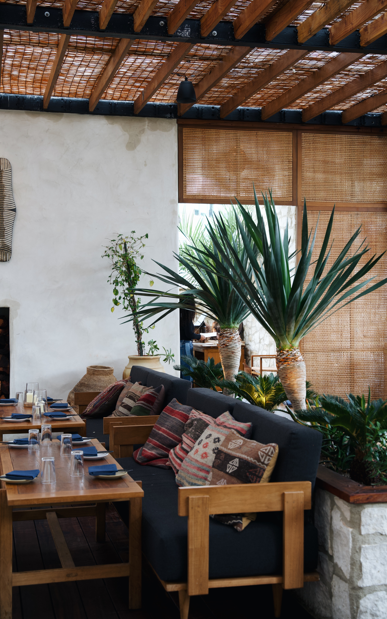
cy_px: 310
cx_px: 186
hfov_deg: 26.3
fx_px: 827
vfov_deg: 41.1
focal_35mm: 49
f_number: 4
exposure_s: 1/125
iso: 640
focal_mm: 48
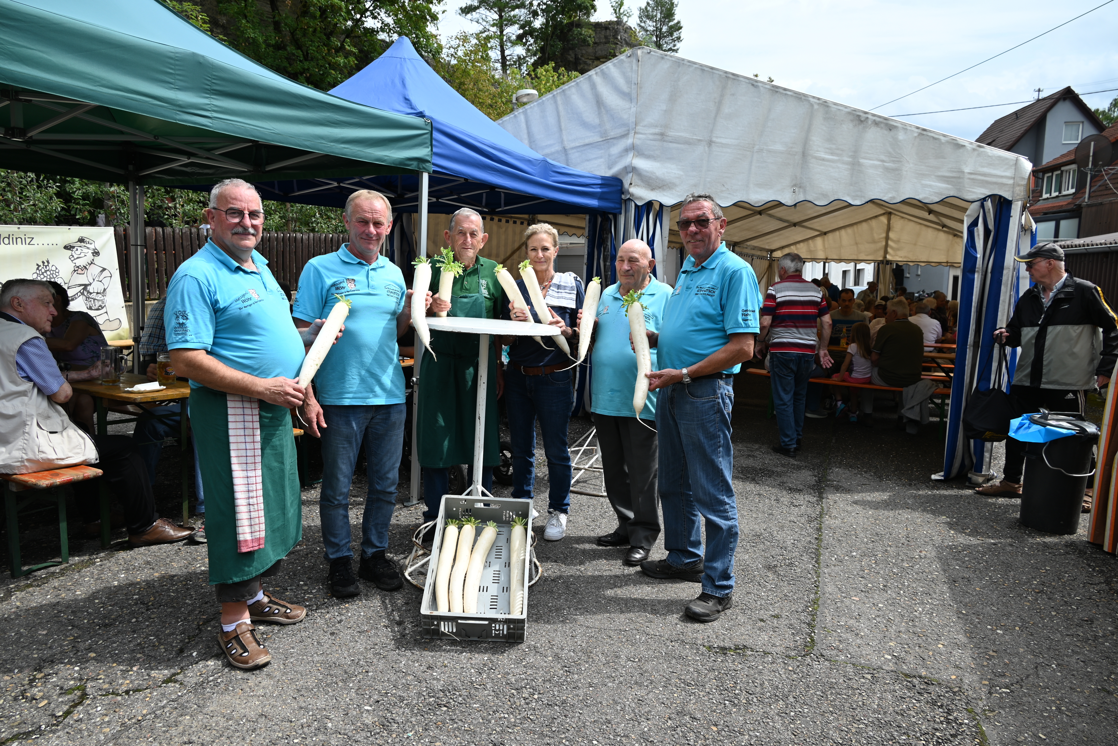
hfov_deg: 73.7
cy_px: 373
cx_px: 559
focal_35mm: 24
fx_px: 746
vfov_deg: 53.2
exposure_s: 1/320
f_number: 6.3
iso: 100
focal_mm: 24
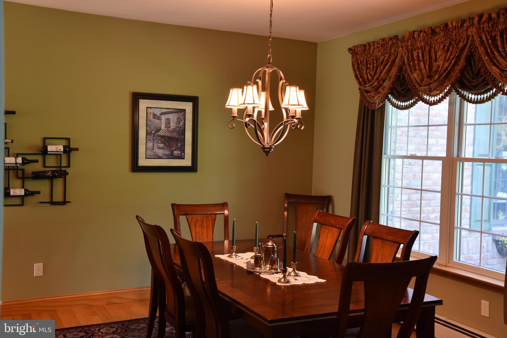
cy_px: 169
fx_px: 564
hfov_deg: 48.4
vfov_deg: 33.4
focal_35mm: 40
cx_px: 254
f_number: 6.3
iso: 800
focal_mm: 40
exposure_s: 1/15
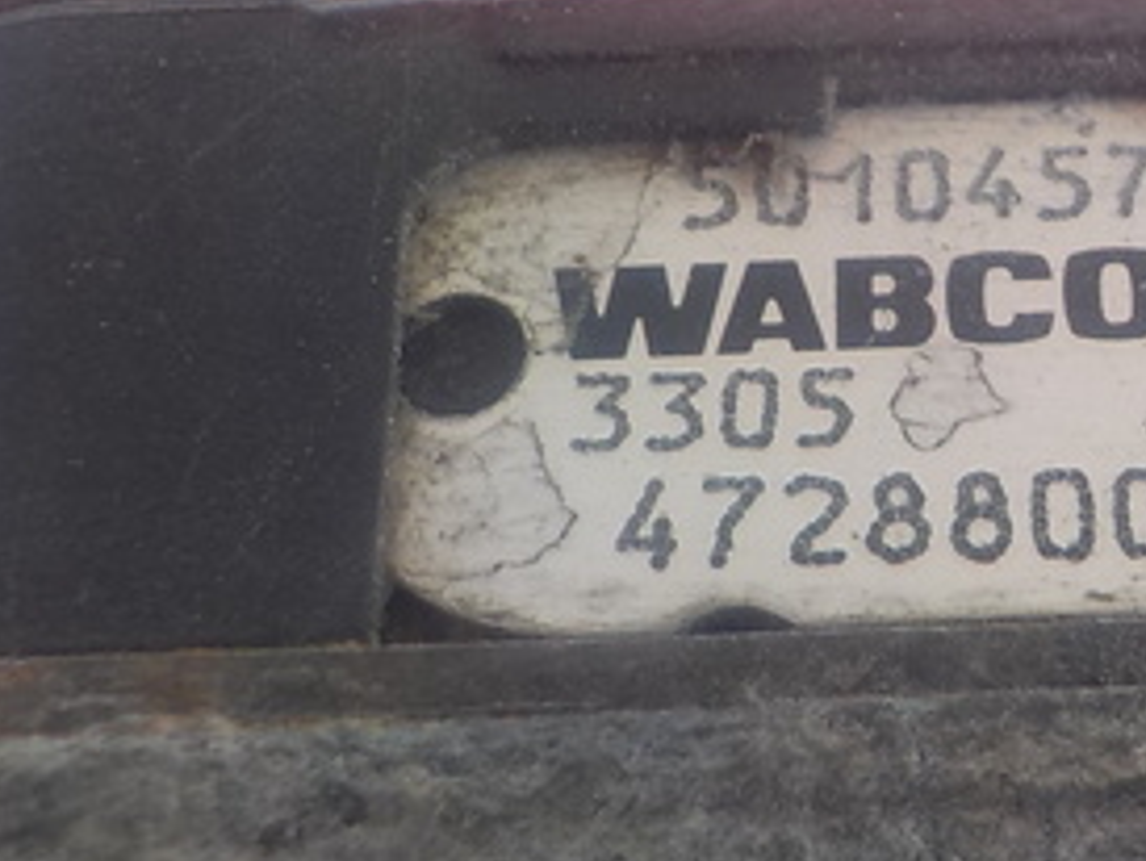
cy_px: 180
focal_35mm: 70
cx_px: 1037
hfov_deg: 26.8
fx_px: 2319
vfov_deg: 20.8
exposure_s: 1/30
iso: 125
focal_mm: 4.1
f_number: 3.3
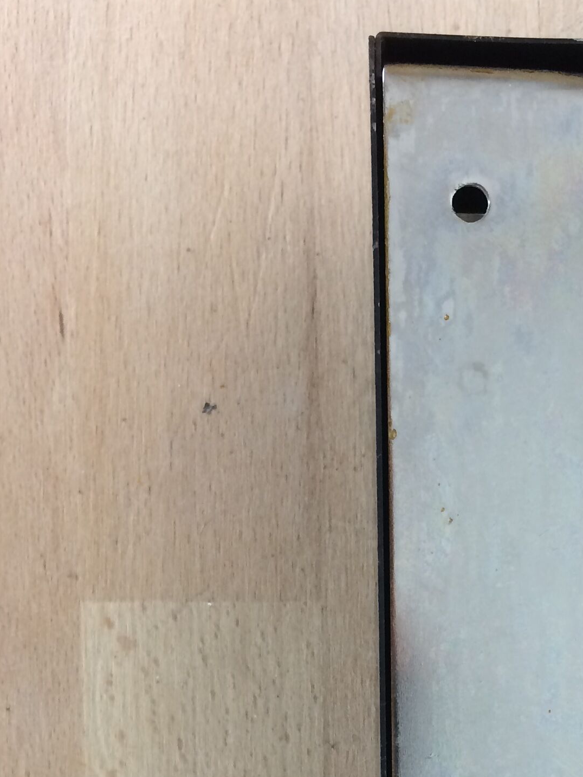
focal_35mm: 66
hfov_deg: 21.5
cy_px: 767
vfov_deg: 27.8
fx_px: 1482
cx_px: 575
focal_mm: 4.15
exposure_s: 1/33
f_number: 2.2
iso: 50
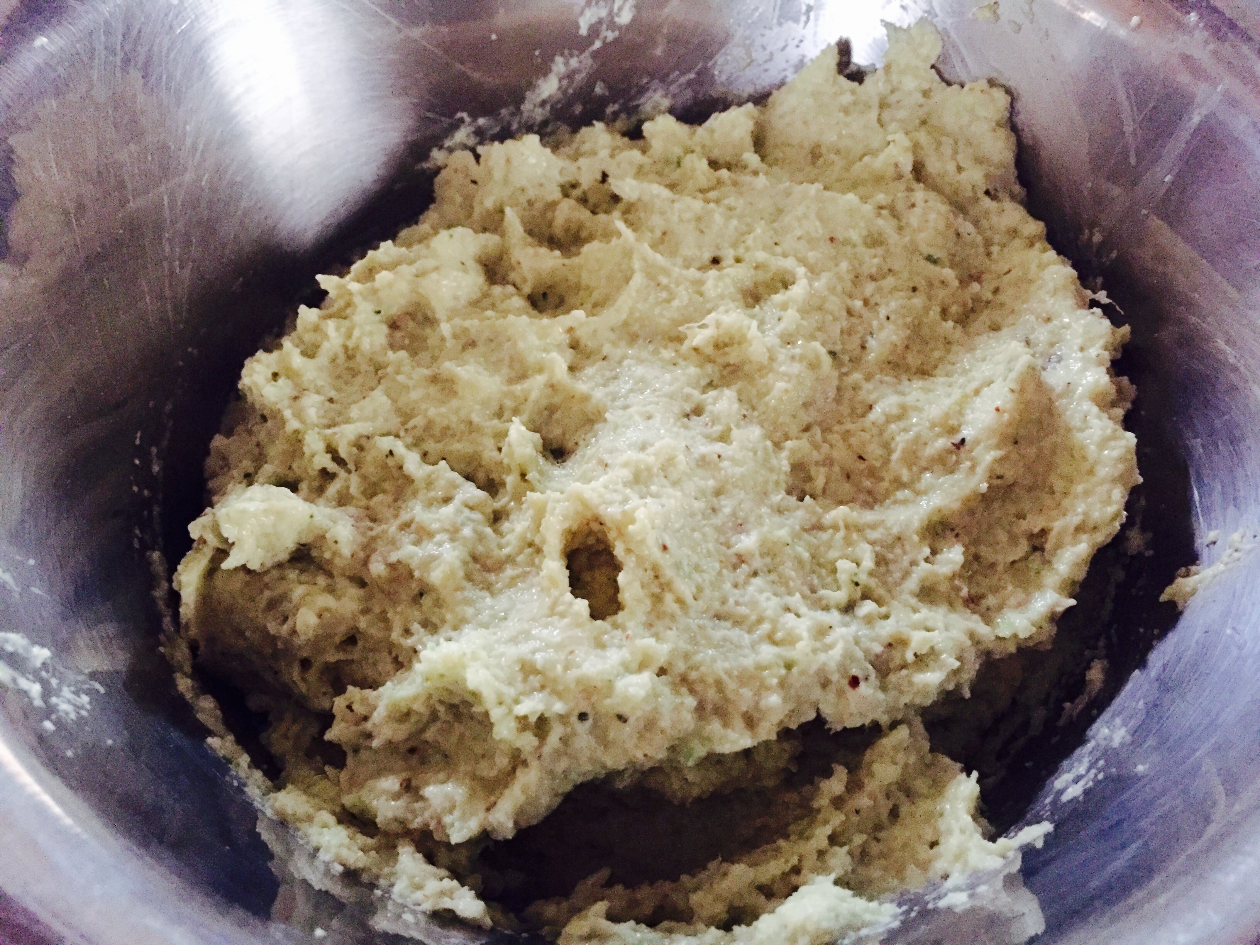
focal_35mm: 29
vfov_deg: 48.2
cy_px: 472
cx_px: 630
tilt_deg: -56.6
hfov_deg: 61.7
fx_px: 1056
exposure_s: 1/17
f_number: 2.2
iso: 400
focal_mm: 4.15
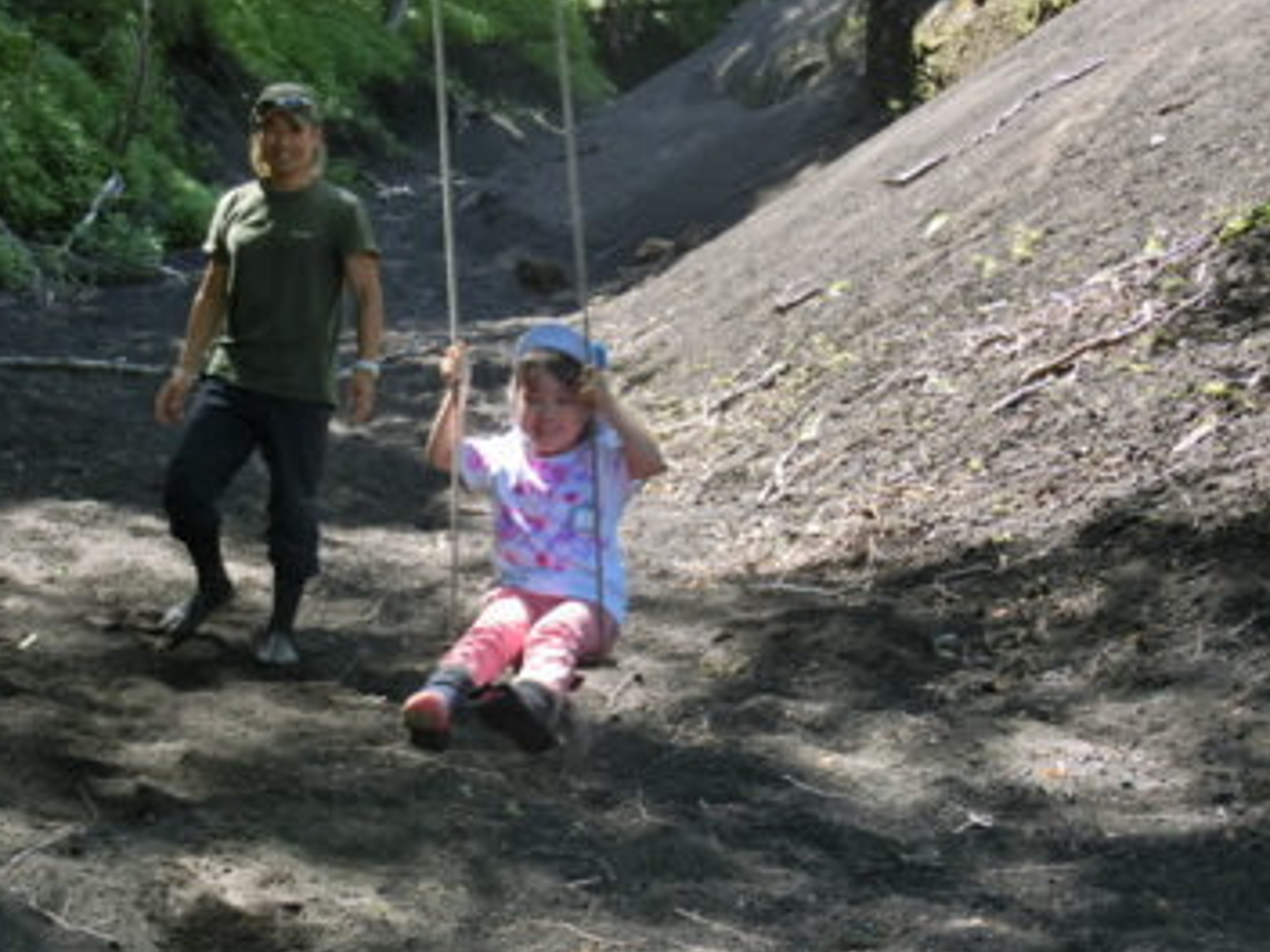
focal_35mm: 91
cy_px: 444
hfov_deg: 21.5
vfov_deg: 16.2
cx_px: 559
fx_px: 3339
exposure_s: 1/125
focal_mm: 14.3
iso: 160
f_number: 5.4
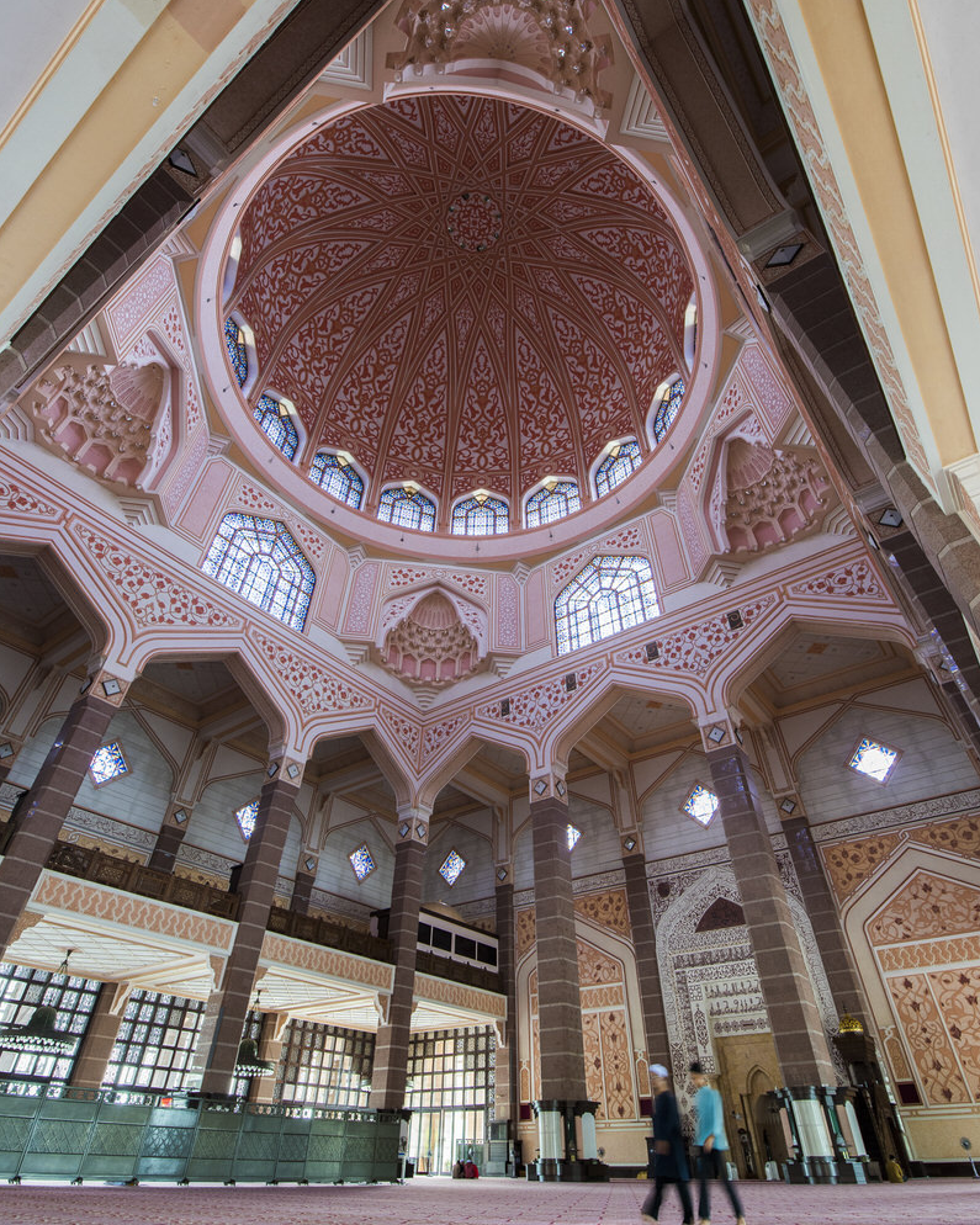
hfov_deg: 77.0
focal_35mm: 17
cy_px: 545
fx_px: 616
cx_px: 489
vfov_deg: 89.3
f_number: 8
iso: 400
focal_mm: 15
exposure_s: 1/8
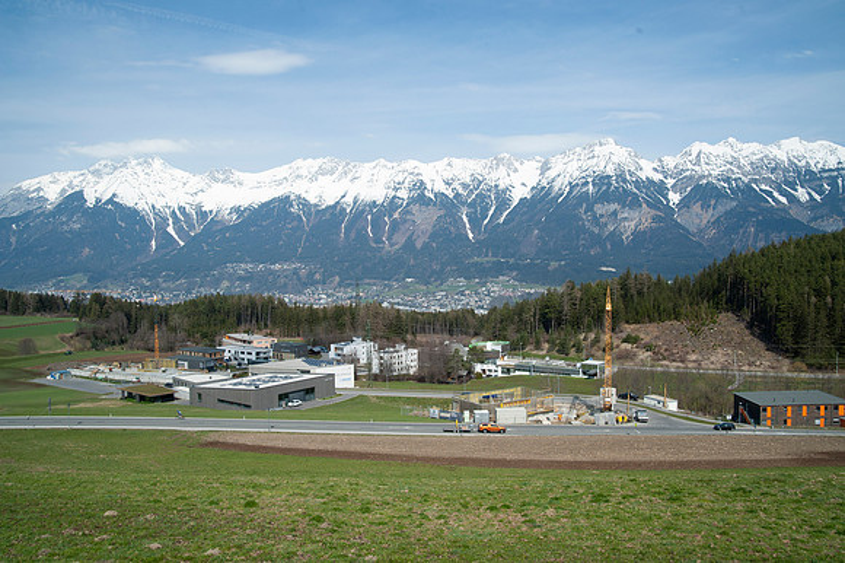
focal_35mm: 28
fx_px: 657
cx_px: 422
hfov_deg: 65.5
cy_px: 282
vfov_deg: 46.4
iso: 200
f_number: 11
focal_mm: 28
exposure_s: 1/500
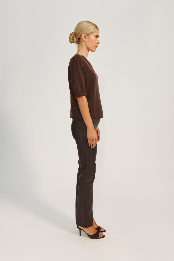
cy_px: 130
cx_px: 87
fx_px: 254
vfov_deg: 54.5
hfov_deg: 37.8
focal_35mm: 35
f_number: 5.6
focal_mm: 35
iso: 640
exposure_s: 1/200
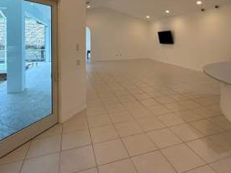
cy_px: 40
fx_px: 160
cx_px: 128
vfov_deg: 53.7
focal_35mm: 24
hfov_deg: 71.4
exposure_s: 1/120
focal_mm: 2.22
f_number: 2.2
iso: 200
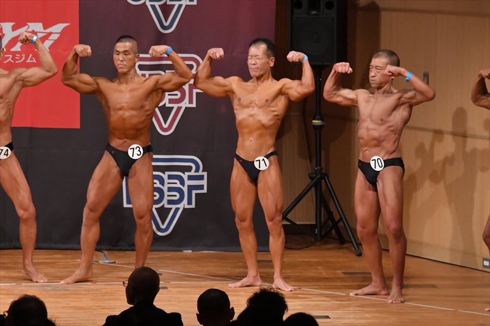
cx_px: 245
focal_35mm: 240
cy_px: 163
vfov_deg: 5.7
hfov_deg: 8.6
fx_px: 3265
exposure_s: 1/400
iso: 8000
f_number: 5.6
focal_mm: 160
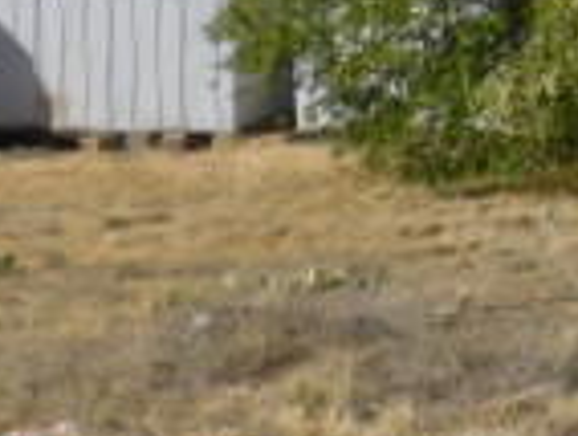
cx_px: 1107
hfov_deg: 15.2
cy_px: -155
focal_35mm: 108
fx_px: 1806
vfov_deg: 13.2
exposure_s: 1/1600
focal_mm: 4.3
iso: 125
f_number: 4.2
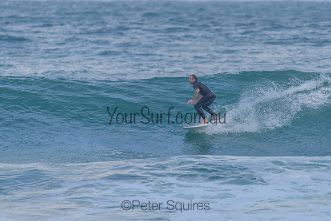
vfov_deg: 2.2
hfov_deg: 3.4
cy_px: 87
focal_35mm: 613
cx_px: 181
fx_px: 5633
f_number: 5.6
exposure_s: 1/2000
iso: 560
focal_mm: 500
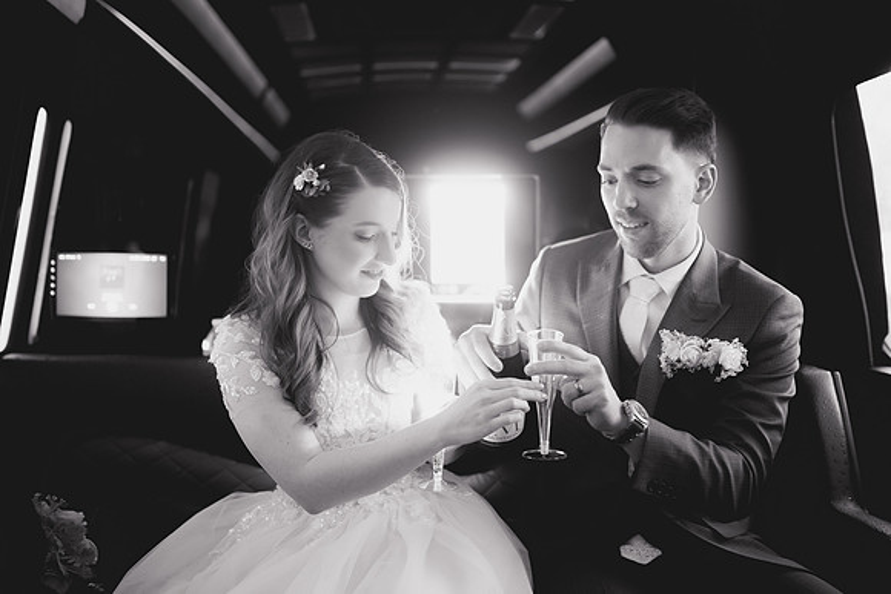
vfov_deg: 33.9
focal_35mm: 39
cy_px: 297
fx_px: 975
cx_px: 446
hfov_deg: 49.1
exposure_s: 1/200
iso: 1250
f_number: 1.4
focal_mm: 35
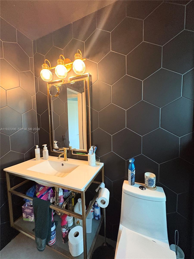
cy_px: 130
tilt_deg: -3.1
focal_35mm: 14
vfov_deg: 102.1
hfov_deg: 85.7
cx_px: 97
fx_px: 105
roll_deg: +2.0
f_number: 2.2
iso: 640
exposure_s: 1/60
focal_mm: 2.22
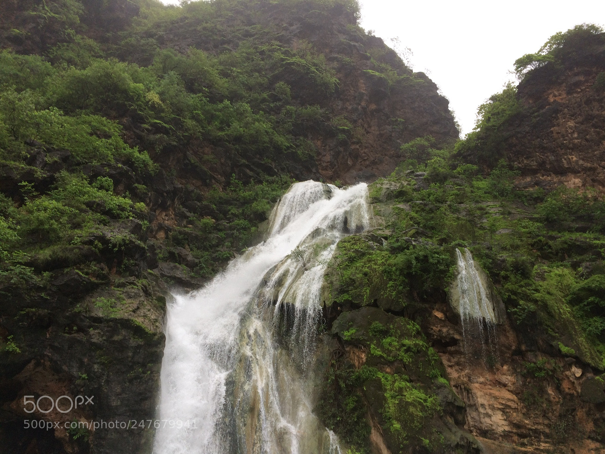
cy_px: 227
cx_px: 302
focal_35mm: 29
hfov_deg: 61.7
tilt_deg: +28.9
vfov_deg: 48.2
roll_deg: -3.9
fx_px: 507
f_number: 2.2
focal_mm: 4.15
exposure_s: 1/198
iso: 32
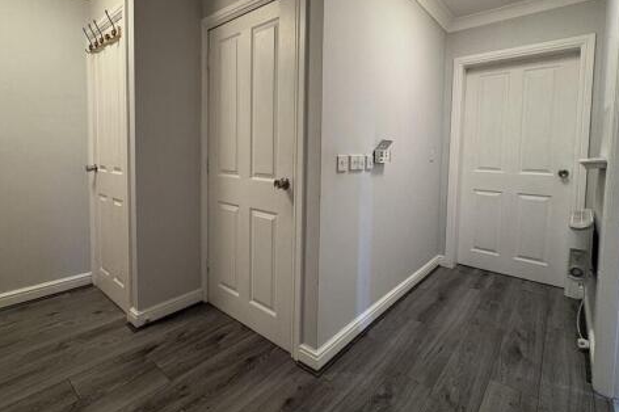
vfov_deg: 66.7
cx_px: 296
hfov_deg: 90.0
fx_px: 309
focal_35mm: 18
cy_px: 167
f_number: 2.2
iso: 400
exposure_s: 1/50
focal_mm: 2.22
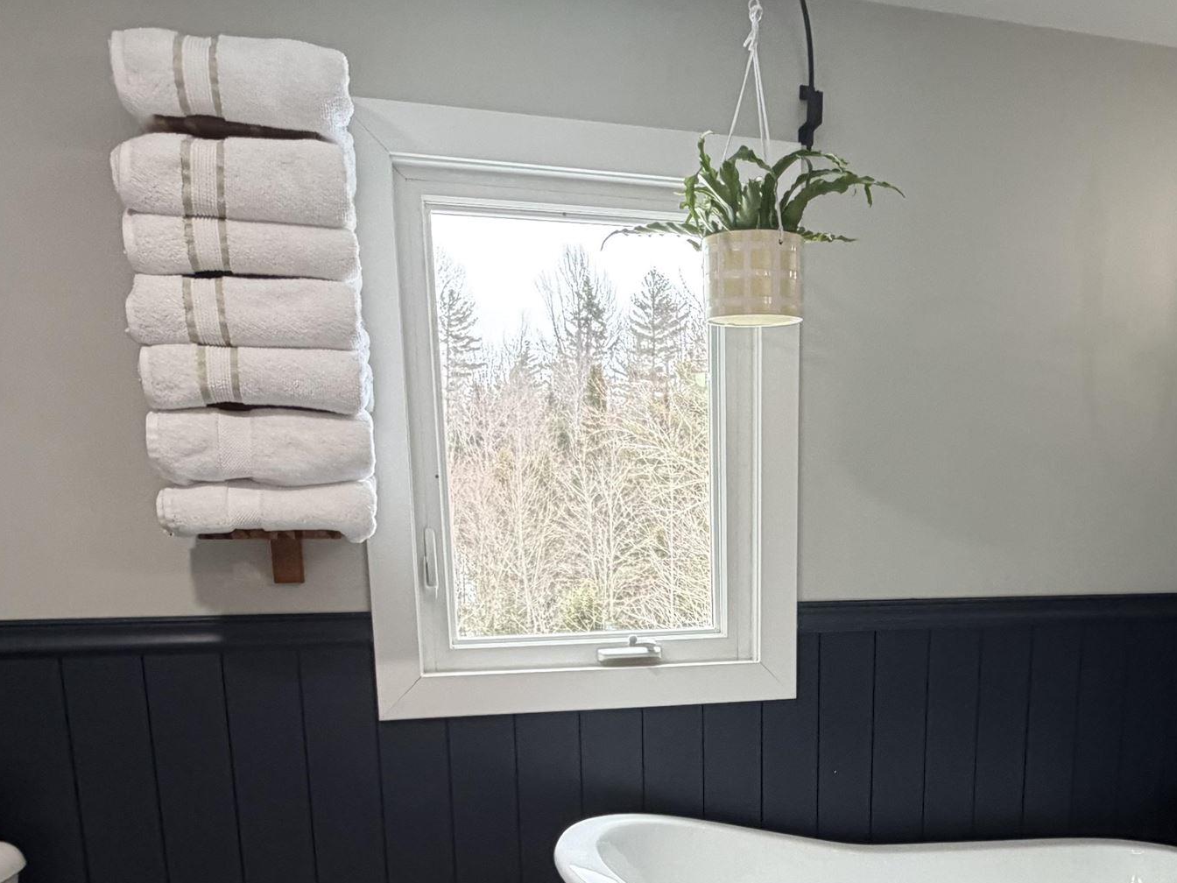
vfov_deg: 41.7
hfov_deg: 56.0
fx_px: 1088
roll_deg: +0.0
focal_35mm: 32
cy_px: 742
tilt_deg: -12.7
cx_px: 748
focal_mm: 2.22
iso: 250
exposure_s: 1/120
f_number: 2.2
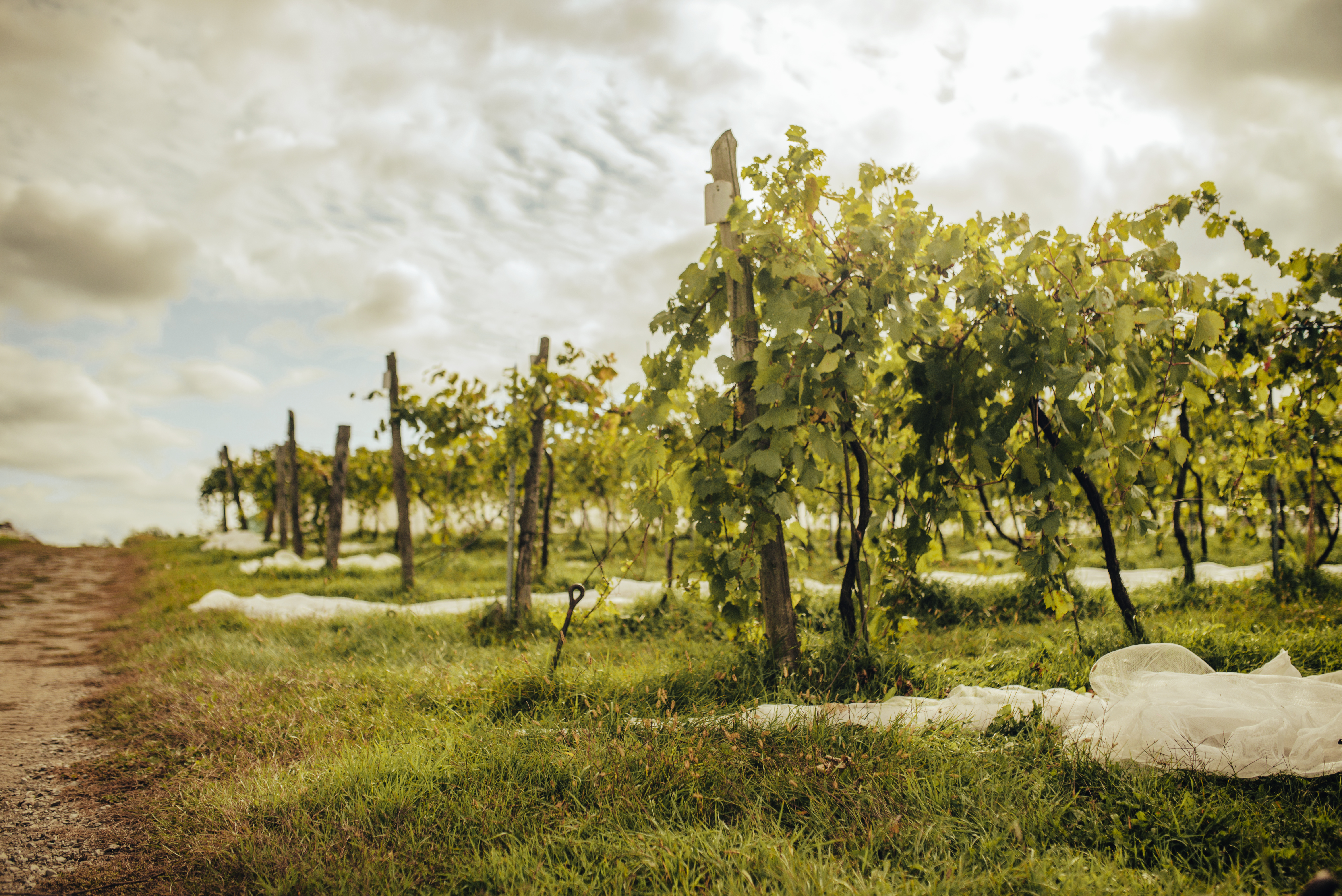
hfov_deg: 54.4
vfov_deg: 37.9
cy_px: 448
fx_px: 1305
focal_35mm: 35
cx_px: 671
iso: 400
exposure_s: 1/4000
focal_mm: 35
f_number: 2.5
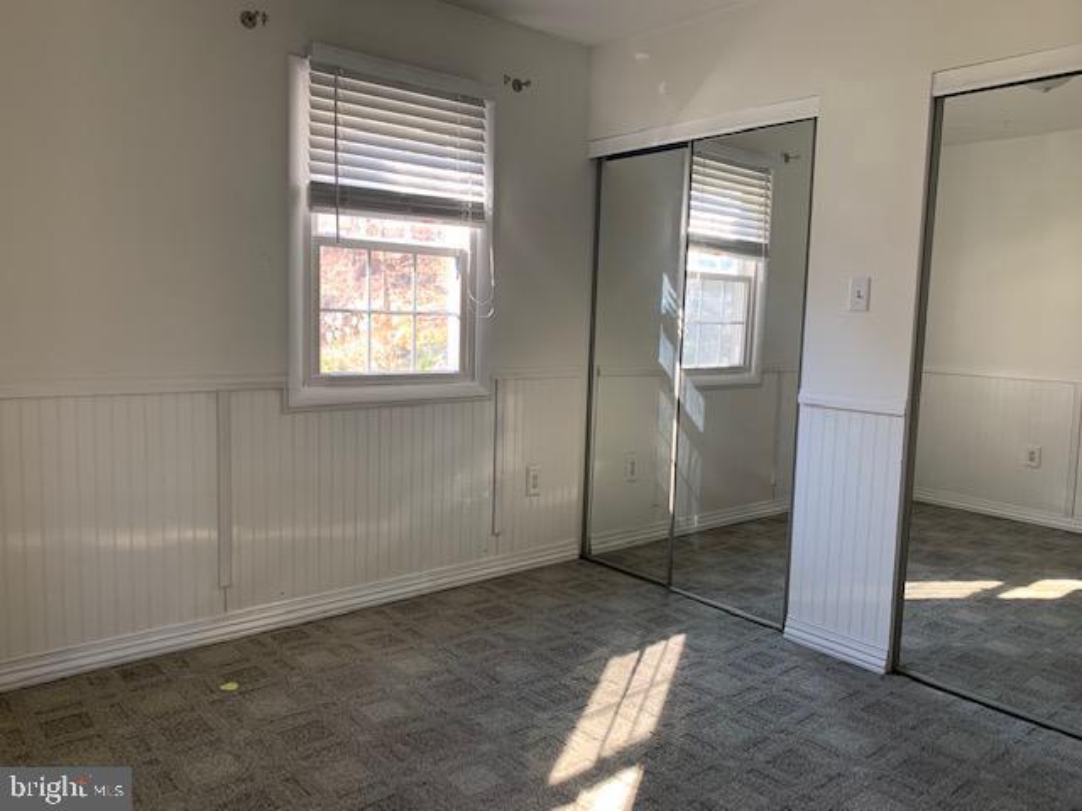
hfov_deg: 67.3
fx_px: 813
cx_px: 541
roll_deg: -1.7
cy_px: 406
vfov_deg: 53.1
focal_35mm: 26
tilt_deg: -5.2
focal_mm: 4.25
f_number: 1.8
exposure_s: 1/63
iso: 100
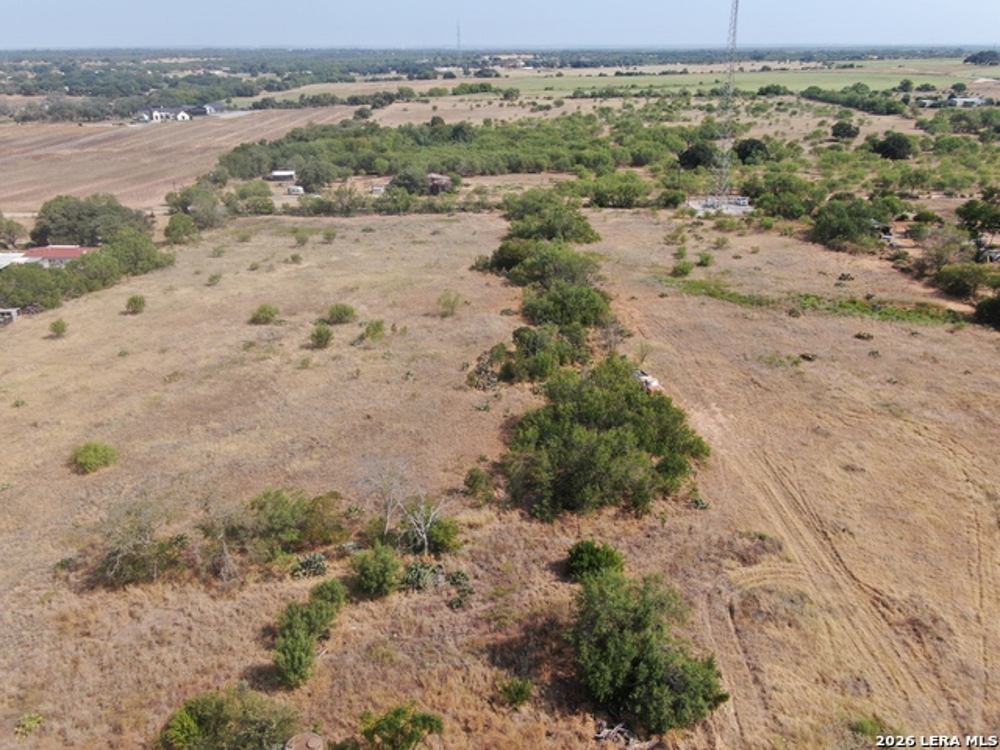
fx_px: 867
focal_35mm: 30
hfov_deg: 60.0
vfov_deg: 46.8
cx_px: 500
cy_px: 375
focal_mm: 5.22
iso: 100
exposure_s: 1/800
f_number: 3.1
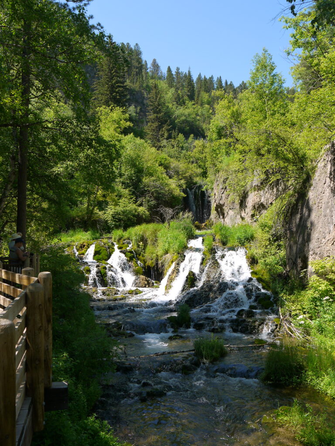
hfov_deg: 44.2
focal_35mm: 32
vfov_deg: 56.8
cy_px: 223
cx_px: 168
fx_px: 413
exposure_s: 1/250
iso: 160
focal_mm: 16
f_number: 6.3
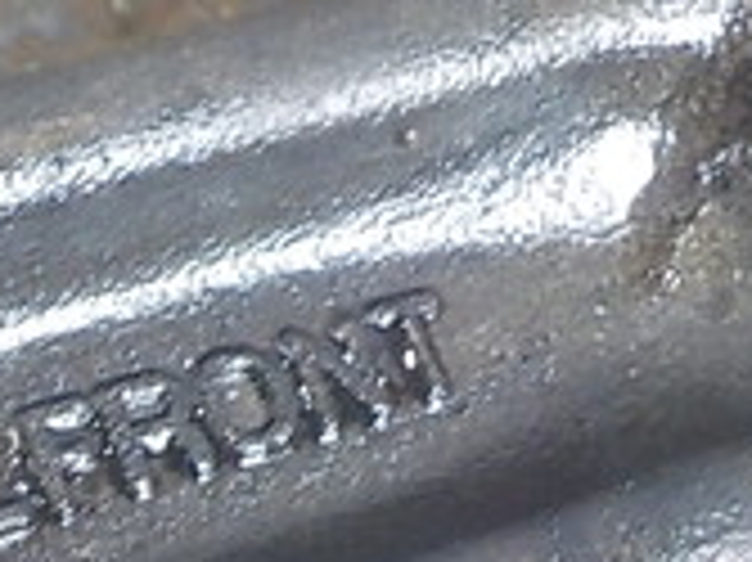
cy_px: 611
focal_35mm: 115
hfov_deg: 15.6
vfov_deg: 12.6
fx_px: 2496
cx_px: -410
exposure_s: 1/30
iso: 400
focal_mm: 4.1
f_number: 3.3
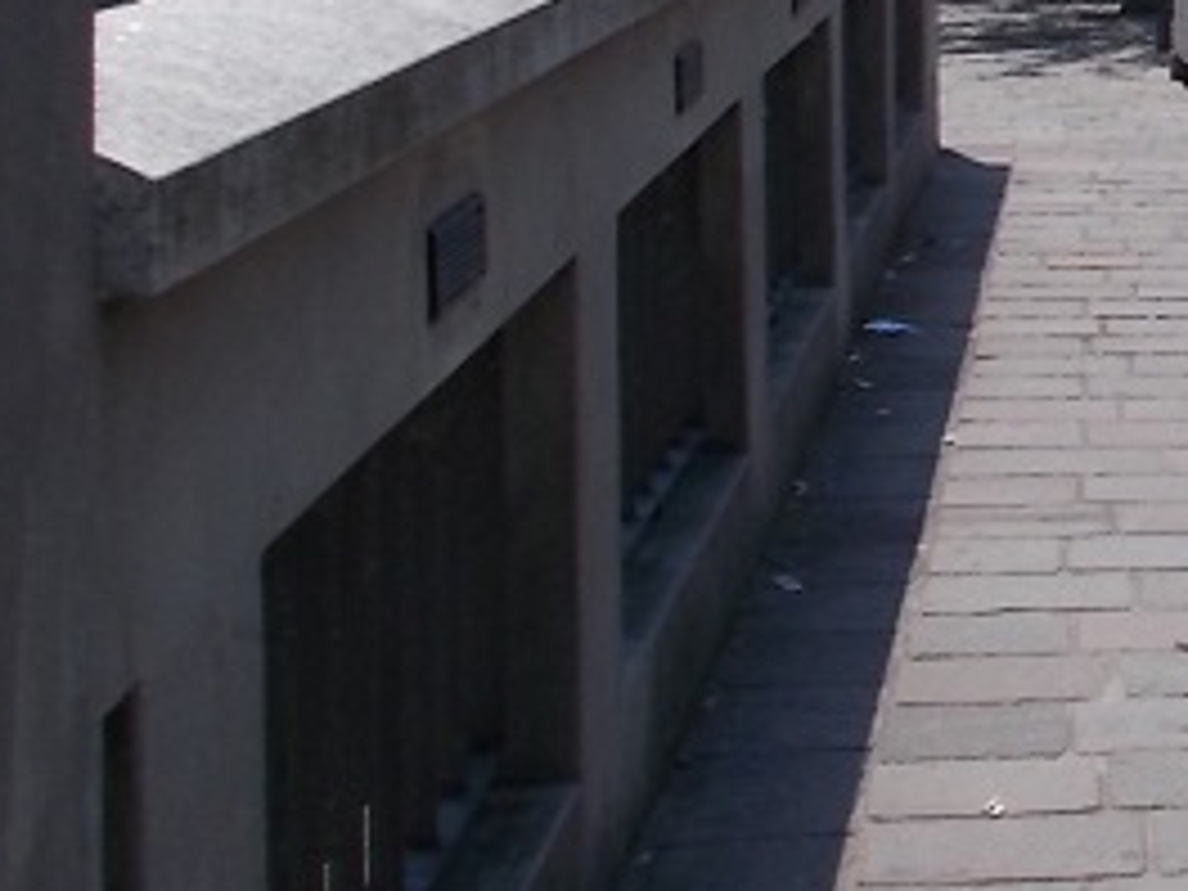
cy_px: -252
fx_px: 3535
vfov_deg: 13.8
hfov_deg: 17.3
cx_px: 1737
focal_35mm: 103
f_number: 9.2
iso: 80
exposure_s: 1/160
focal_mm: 6
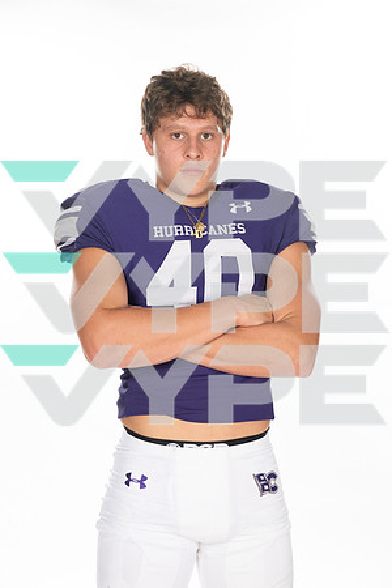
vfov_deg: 28.8
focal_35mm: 70
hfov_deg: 19.5
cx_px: 196
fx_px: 1143
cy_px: 294
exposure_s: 1/320
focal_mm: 70
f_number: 7.1
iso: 800
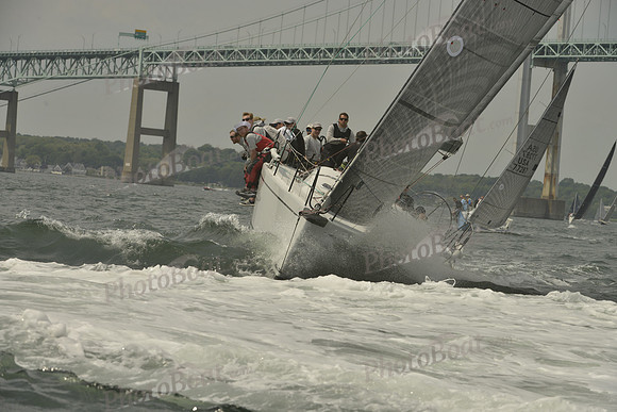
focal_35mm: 210
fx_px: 3600
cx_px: 308
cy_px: 206
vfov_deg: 6.5
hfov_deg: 9.8
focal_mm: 210
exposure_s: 1/1250
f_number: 11
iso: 280
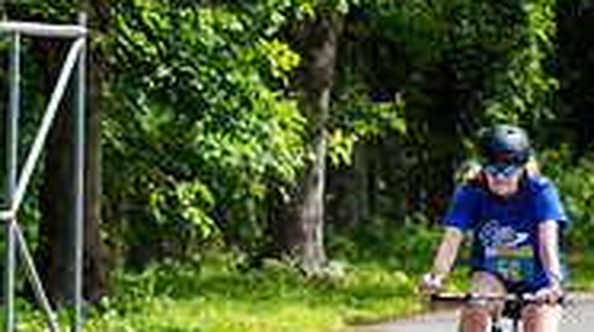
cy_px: 353
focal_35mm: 606
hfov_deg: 3.6
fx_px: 9531
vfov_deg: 2.0
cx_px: -150
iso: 250
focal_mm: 185
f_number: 4.5
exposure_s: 1/1000
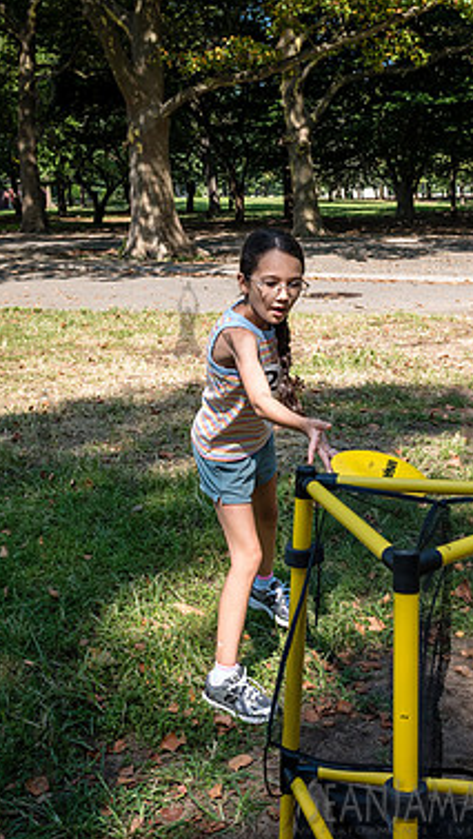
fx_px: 1069
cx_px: 316
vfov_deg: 42.8
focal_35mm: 48
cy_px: 379
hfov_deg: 24.8
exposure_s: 1/800
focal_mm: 24
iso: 400
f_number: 5
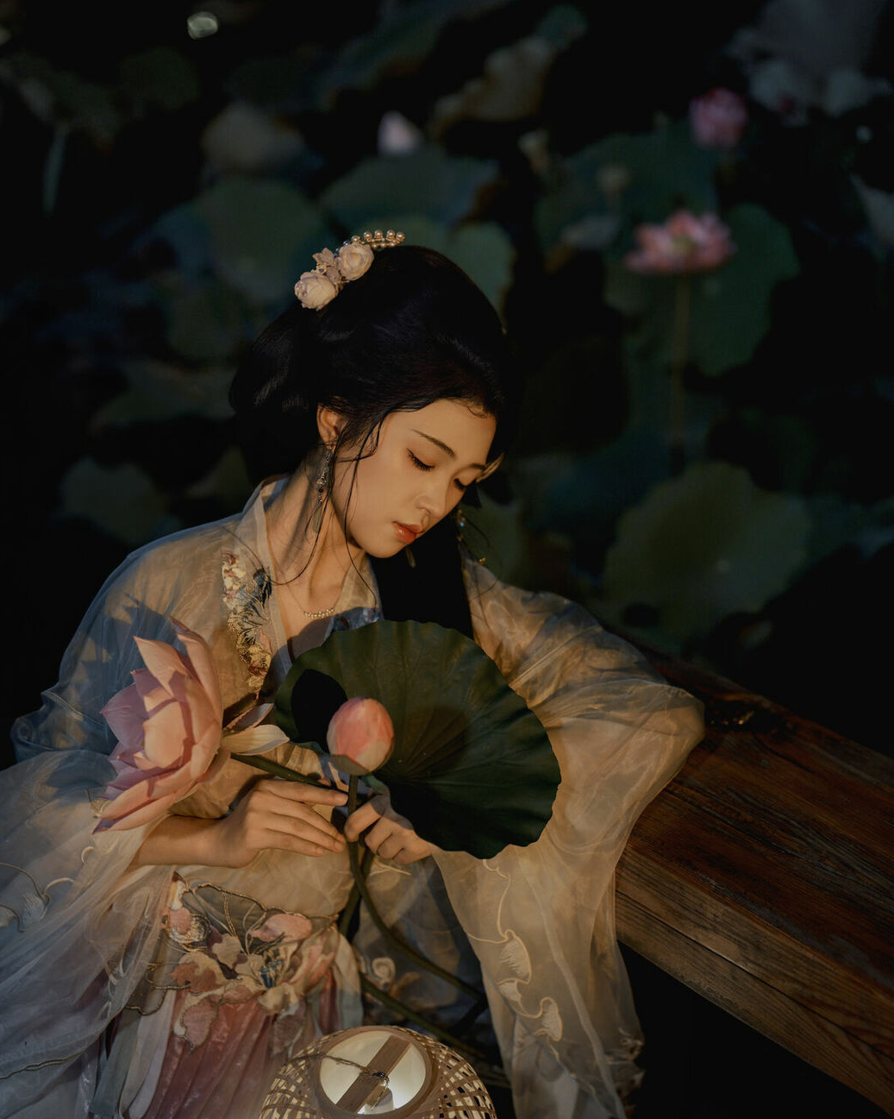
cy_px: 603
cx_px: 444
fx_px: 1886
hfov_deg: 26.7
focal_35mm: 57
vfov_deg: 33.0
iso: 400
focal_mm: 50
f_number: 1.6
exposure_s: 1/200
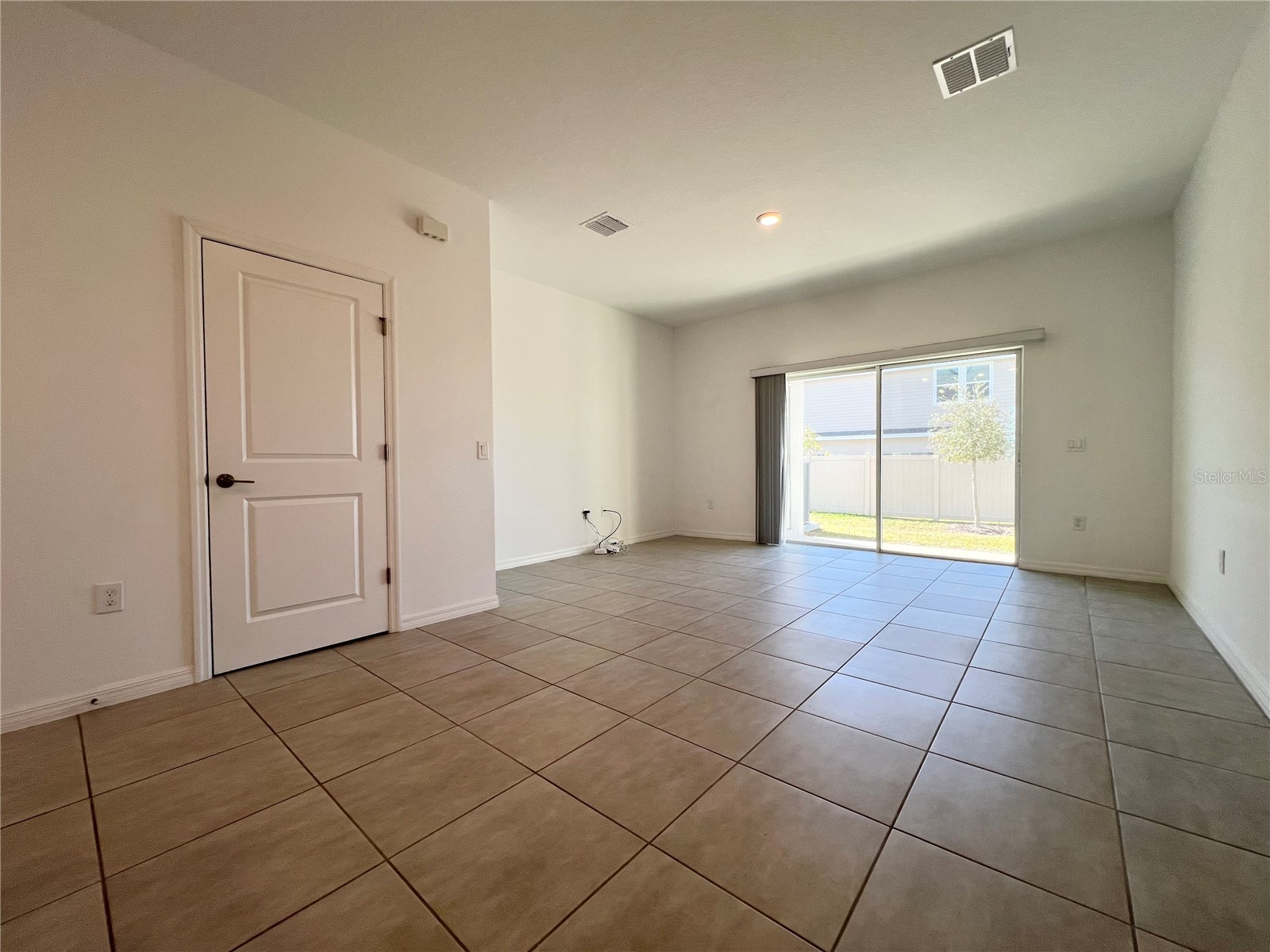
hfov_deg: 106.2
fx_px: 477
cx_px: 635
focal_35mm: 13
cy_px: 476
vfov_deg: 89.9
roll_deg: +0.6
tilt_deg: -1.9
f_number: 1.8
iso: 80
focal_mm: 1.57
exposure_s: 1/120
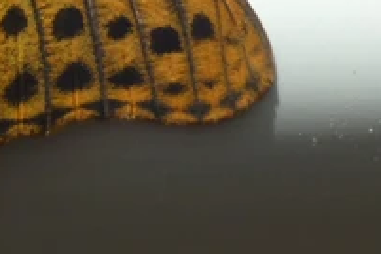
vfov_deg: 2.6
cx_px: -216
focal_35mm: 530
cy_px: -186
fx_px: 5609
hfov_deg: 3.9
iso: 80
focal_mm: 28.8
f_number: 5.4
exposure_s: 1/80
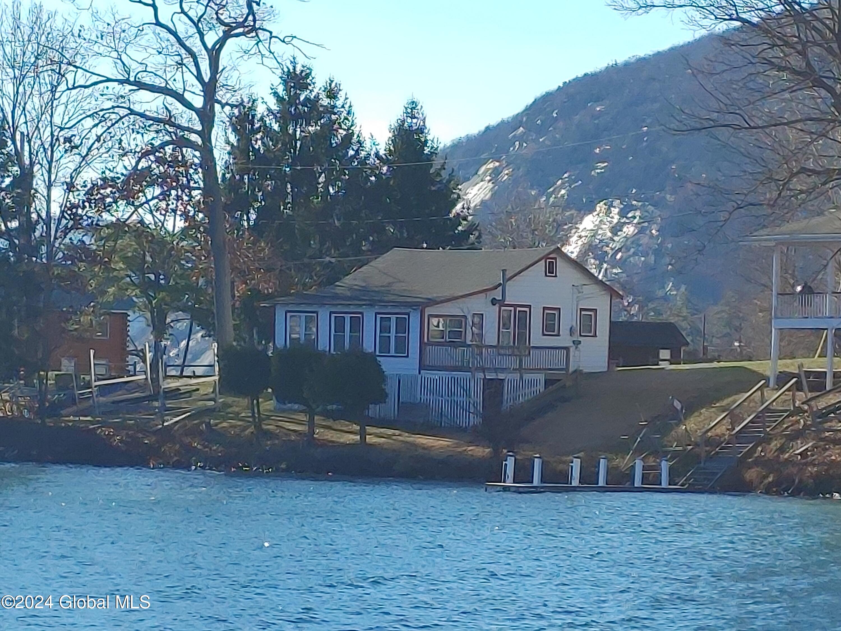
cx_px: 420
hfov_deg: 12.7
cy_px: 316
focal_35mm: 156
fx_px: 3790
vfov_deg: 9.5
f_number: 1.8
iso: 50
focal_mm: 4.81
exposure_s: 1/645
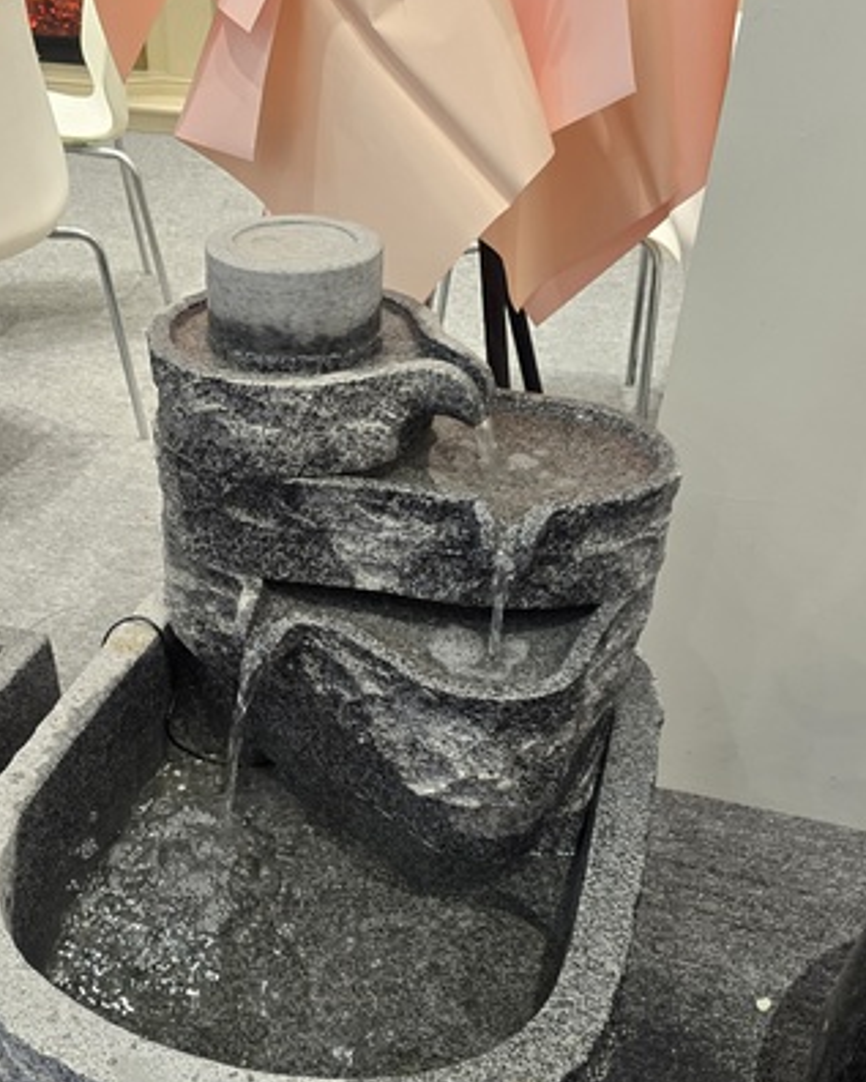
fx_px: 1089
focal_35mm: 34
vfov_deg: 52.3
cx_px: 344
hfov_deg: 43.1
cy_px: 675
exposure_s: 1/100
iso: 160
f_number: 1.7
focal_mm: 6.3
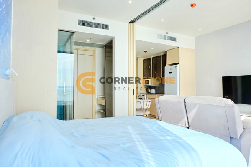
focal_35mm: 24
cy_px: 84
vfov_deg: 53.1
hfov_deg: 73.7
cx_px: 126
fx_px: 167
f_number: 7.1
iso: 400
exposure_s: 1/150
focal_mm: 16
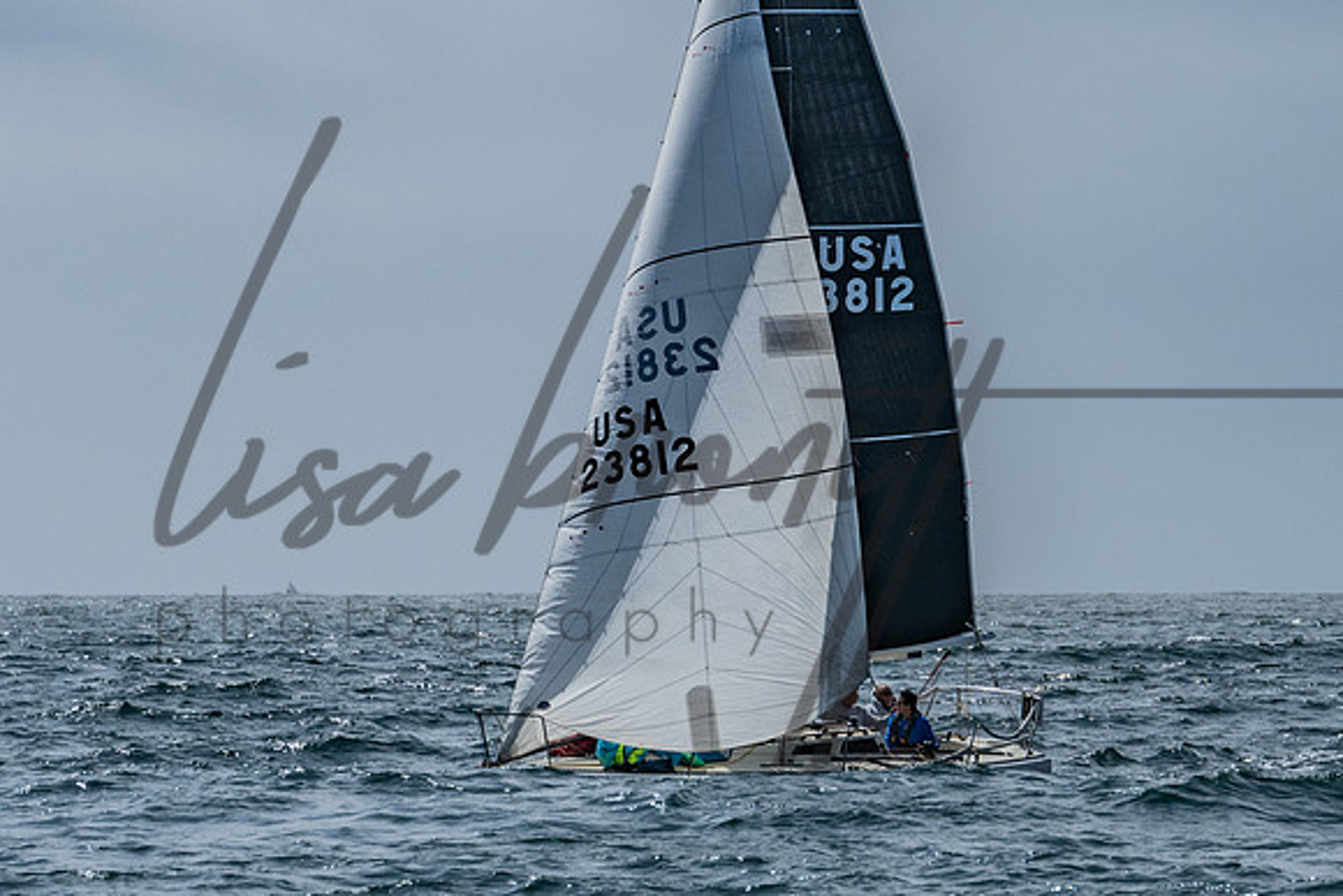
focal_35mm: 304
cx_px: 715
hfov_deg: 6.8
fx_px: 11350
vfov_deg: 4.5
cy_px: 282
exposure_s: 1/4000
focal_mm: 135
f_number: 6.3
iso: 200
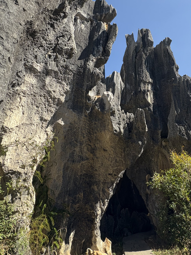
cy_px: 89
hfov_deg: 59.3
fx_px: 162
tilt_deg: +30.6
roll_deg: +0.6
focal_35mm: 22
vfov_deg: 74.4
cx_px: 132
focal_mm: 2.22
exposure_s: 1/582
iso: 40
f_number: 2.2
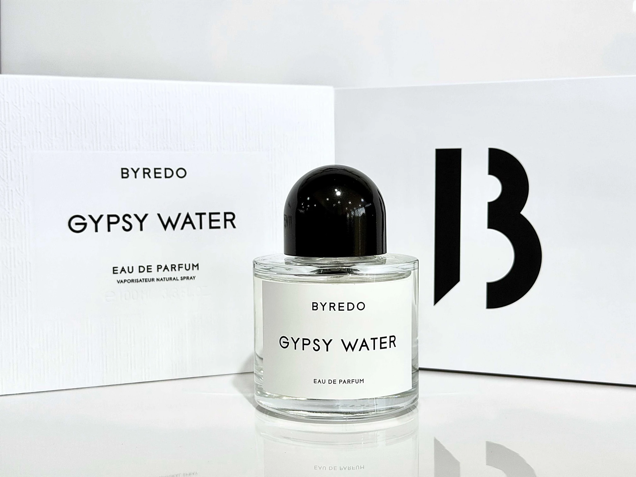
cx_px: 318
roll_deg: +0.7
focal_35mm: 48
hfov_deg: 39.7
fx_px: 882
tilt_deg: -5.1
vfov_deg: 30.3
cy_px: 238
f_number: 1.78
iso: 64
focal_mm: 6.76
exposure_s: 1/420
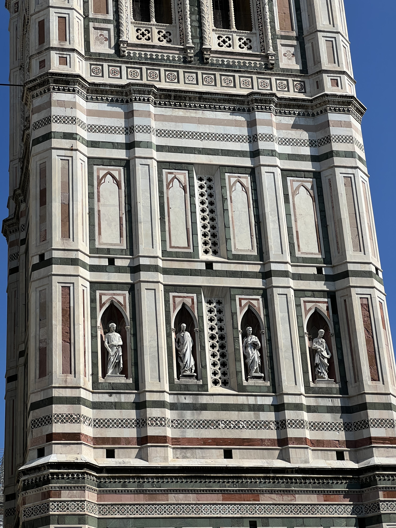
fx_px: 1174
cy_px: 264
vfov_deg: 25.3
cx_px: 198
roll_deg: +3.8
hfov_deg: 19.1
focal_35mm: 77
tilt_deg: +27.3
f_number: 2.8
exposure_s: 1/1119
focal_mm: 9
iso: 32
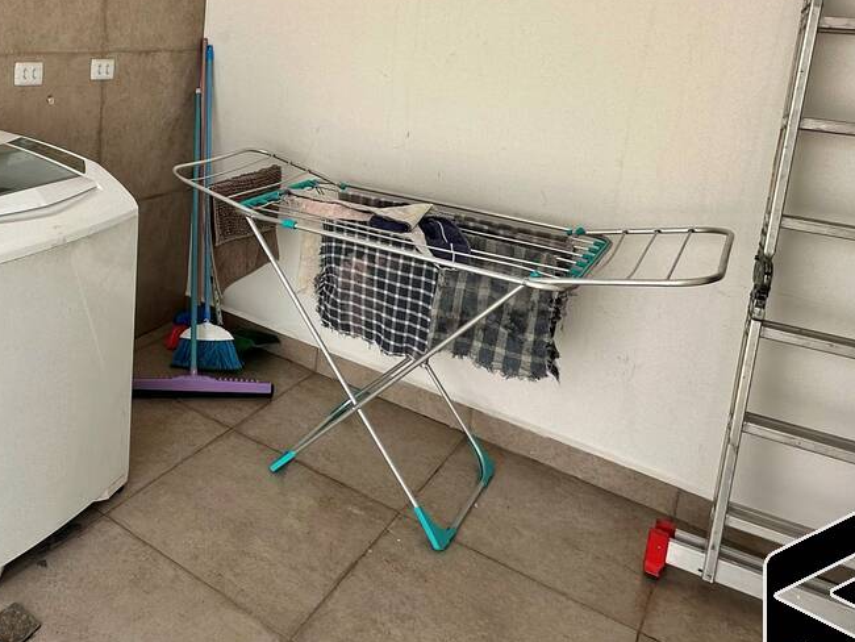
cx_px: 172
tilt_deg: -9.7
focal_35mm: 31
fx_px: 766
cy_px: 124
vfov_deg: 43.3
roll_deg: -3.2
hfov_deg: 54.4
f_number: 2.2
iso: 40
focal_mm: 2.22
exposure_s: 1/686
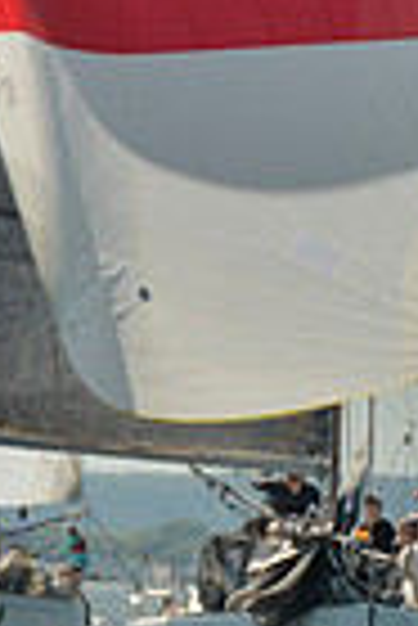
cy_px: 453
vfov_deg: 2.5
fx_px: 14488
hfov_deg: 1.6
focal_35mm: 834
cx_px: -845
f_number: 9
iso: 280
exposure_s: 1/1600
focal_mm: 200
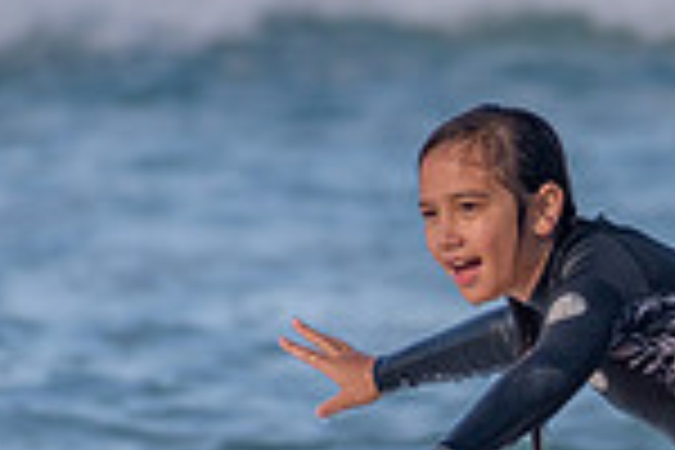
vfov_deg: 0.6
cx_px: 759
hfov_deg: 0.9
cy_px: 687
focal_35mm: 2377
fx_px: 44565
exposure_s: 1/2000
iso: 320
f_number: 5.6
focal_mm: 500
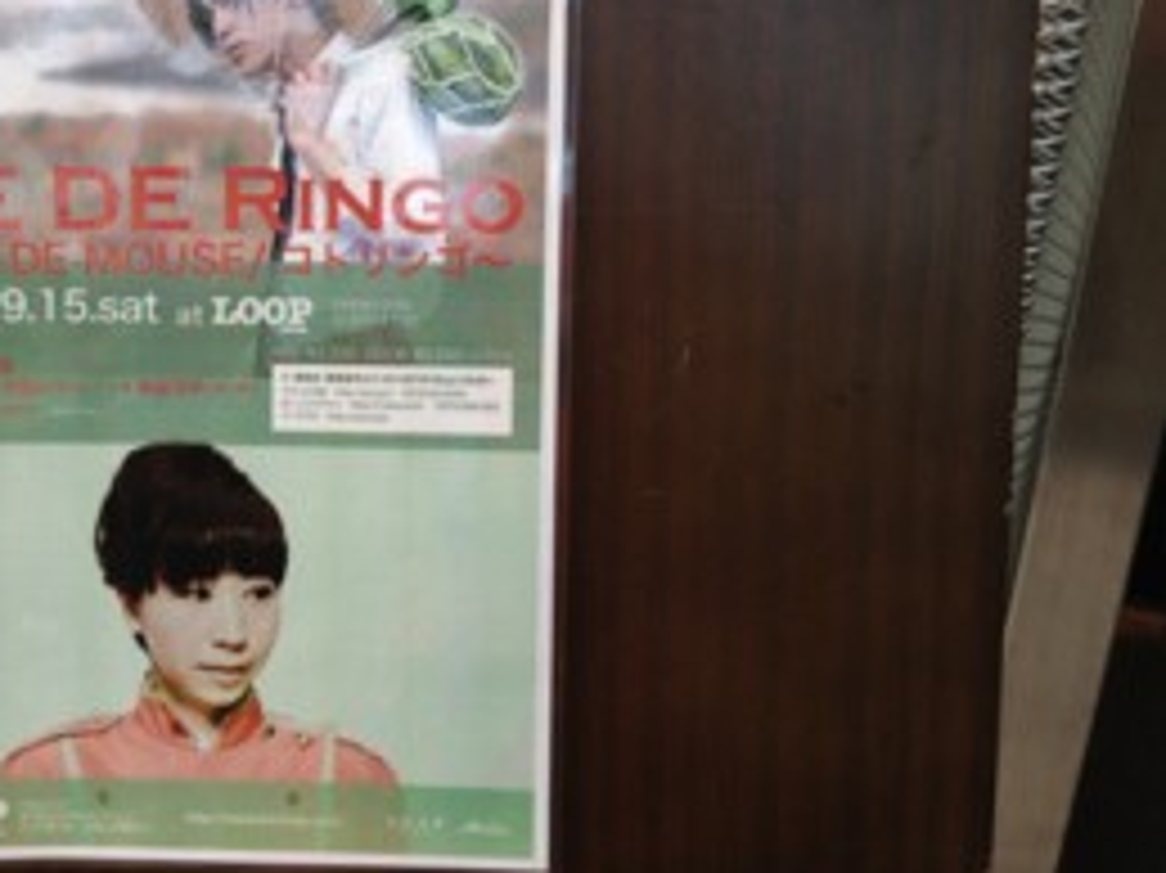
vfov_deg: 27.0
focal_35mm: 54
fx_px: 1818
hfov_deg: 34.7
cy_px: 364
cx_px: 275
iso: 64
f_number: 2.4
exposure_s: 1/60
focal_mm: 4.28
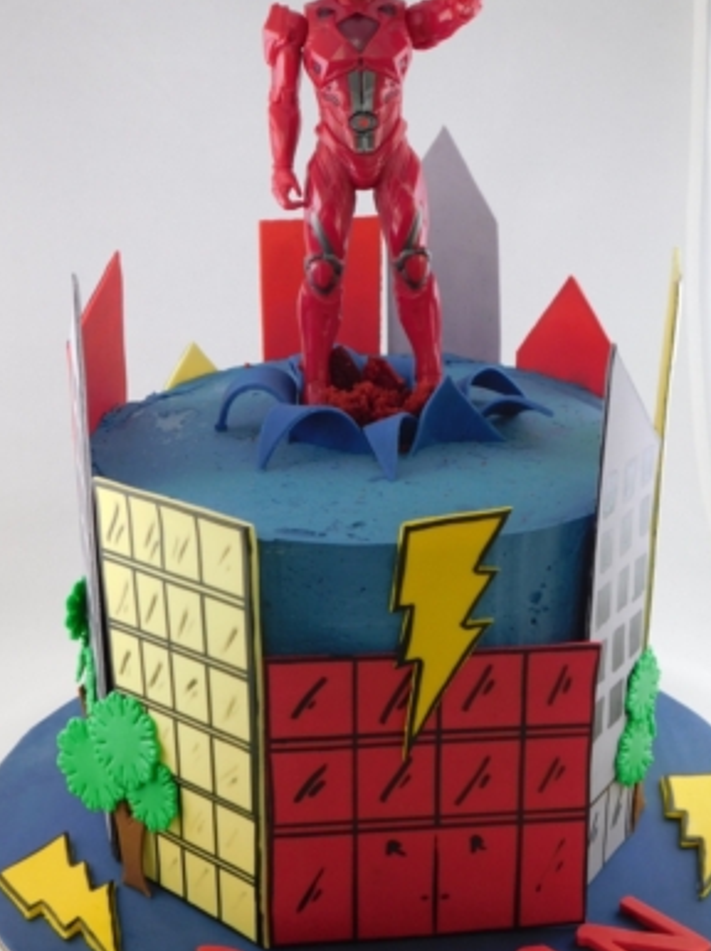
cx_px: 352
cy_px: 472
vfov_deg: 36.9
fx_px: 1426
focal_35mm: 52
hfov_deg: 28.0
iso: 140
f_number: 3.6
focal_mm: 7.1
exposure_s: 1/30
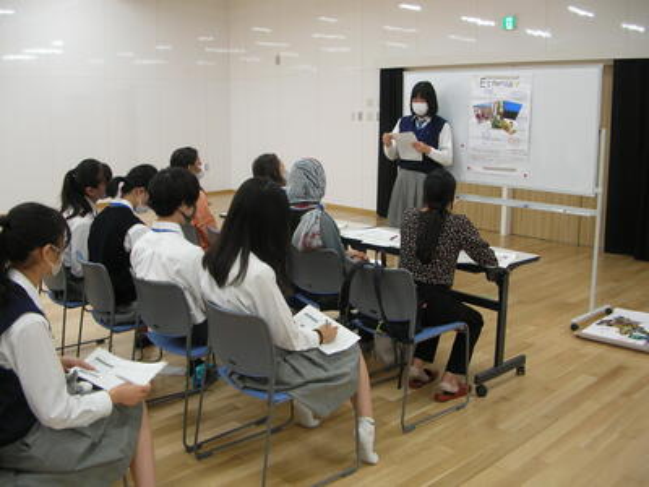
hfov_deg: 52.6
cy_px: 244
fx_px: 656
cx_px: 324
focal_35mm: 35
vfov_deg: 40.7
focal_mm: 5.8
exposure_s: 1/16.6
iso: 50
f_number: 2.8
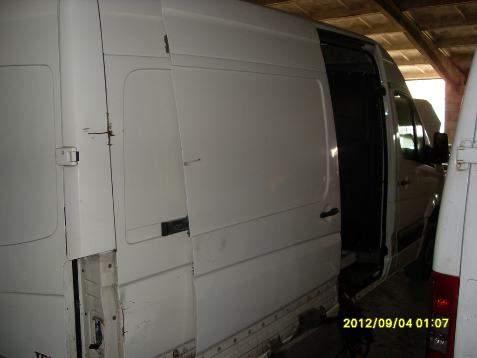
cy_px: 179
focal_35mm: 37
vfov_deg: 38.7
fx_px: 510
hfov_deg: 50.1
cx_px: 238
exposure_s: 1/45
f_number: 2.8
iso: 100
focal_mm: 6.3
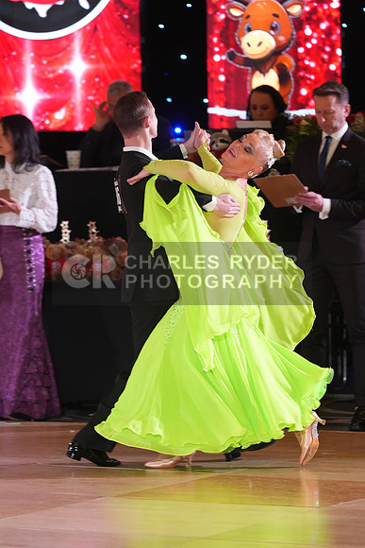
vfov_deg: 10.3
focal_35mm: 200
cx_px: 182
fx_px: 3040
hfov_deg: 6.9
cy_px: 274
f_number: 4.5
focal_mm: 200
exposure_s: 1/250
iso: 3200
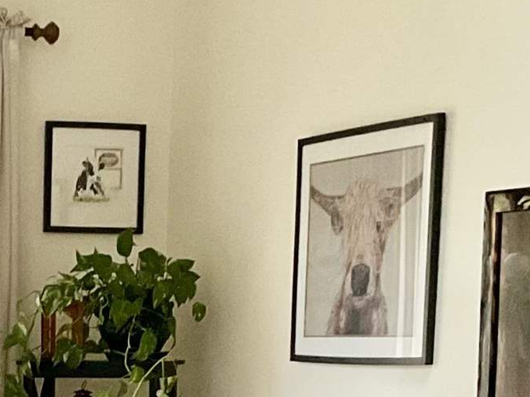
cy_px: 755
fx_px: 2051
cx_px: -18
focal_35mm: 134
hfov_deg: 14.5
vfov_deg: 10.3
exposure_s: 1/60
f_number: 1.8
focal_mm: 3
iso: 160
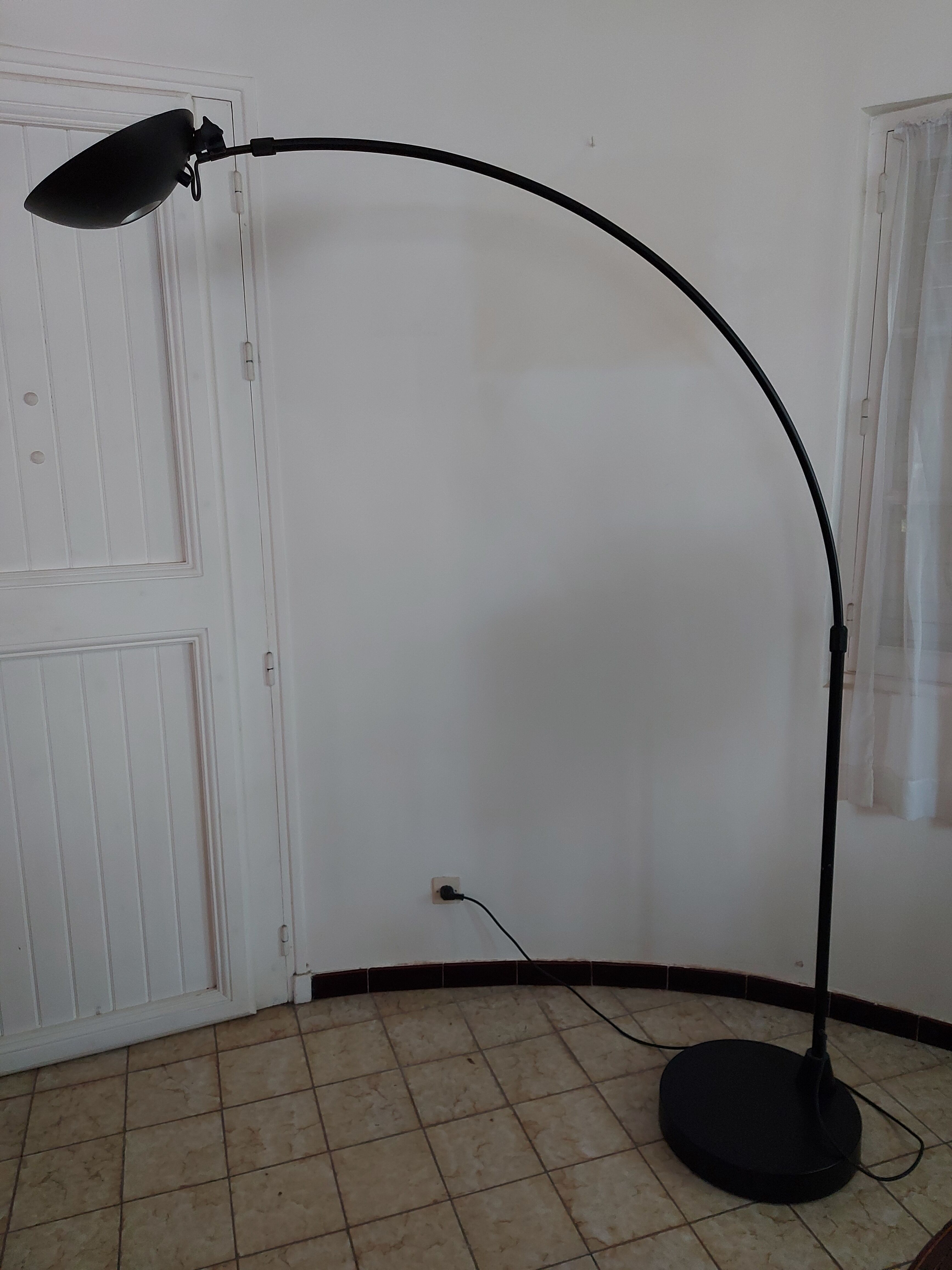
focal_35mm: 24
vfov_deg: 71.6
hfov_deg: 56.8
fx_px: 880
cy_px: 635
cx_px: 476
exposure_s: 1/60
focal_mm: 5.23
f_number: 1.8
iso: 400
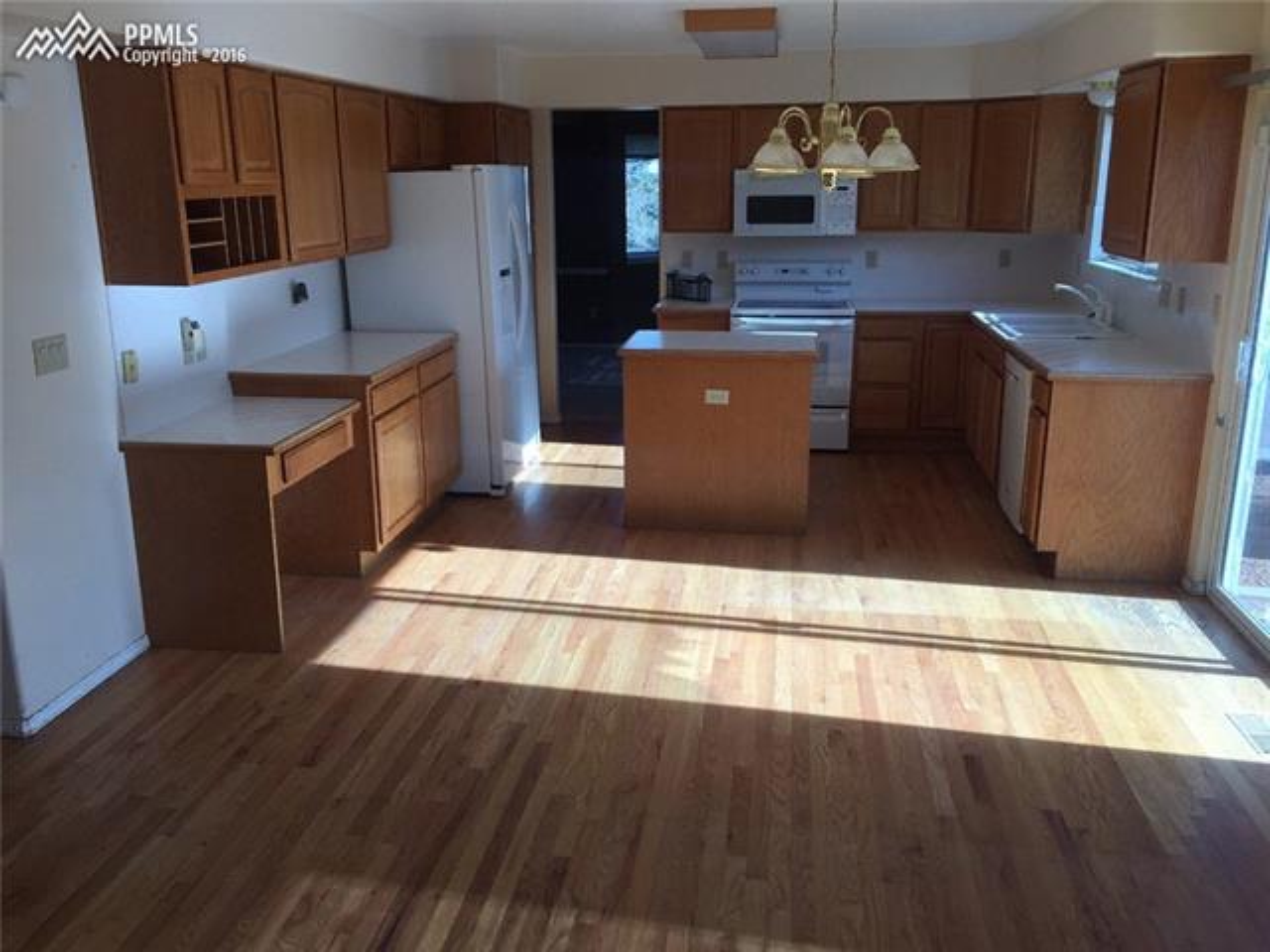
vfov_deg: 48.2
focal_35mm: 29
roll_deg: -0.2
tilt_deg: -15.6
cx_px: 635
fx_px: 1064
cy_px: 476
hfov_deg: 61.7
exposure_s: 1/416
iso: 32
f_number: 2.2
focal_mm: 4.15
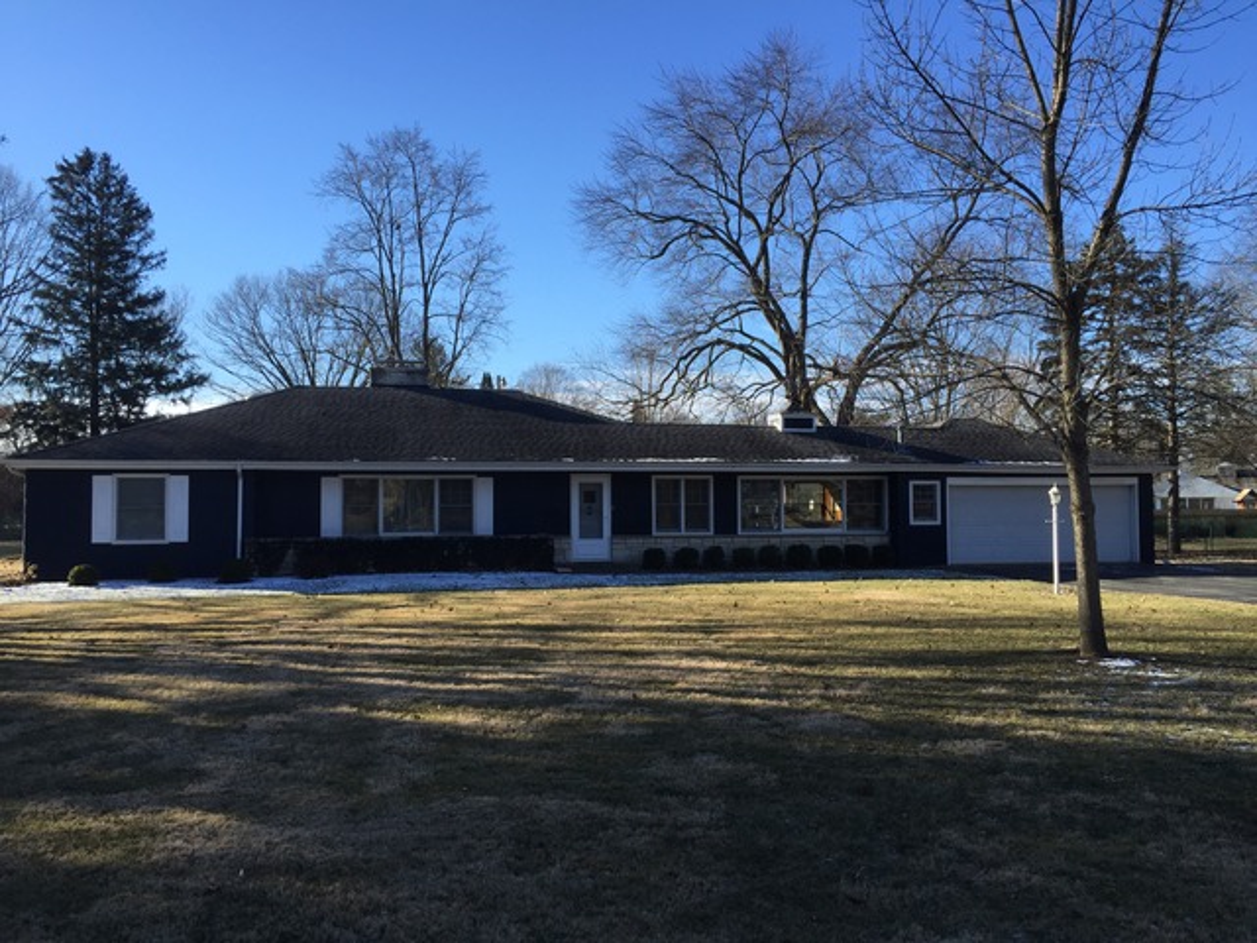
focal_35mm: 29
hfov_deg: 61.7
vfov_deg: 48.2
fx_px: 1053
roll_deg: +0.2
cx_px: 628
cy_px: 472
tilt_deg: -0.1
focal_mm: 4.15
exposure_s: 1/1014
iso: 32
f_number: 2.2
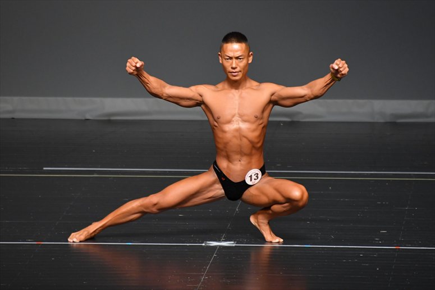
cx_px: 218
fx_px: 5435
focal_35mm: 450
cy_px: 145
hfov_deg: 4.6
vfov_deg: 3.1
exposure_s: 1/400
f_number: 5.6
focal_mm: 300
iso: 2500
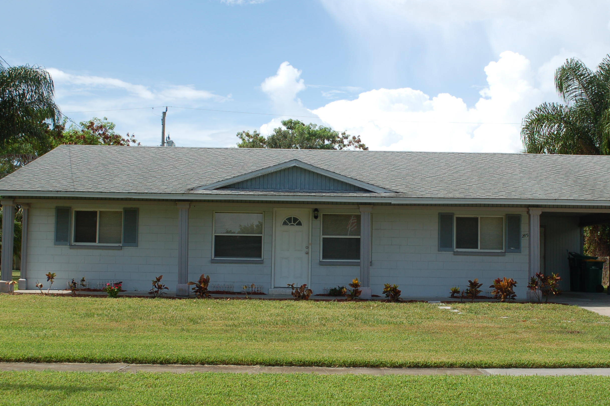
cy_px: 213
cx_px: 344
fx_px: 812
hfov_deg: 41.1
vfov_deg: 28.0
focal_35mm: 48
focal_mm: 26
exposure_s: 1/320
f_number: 9
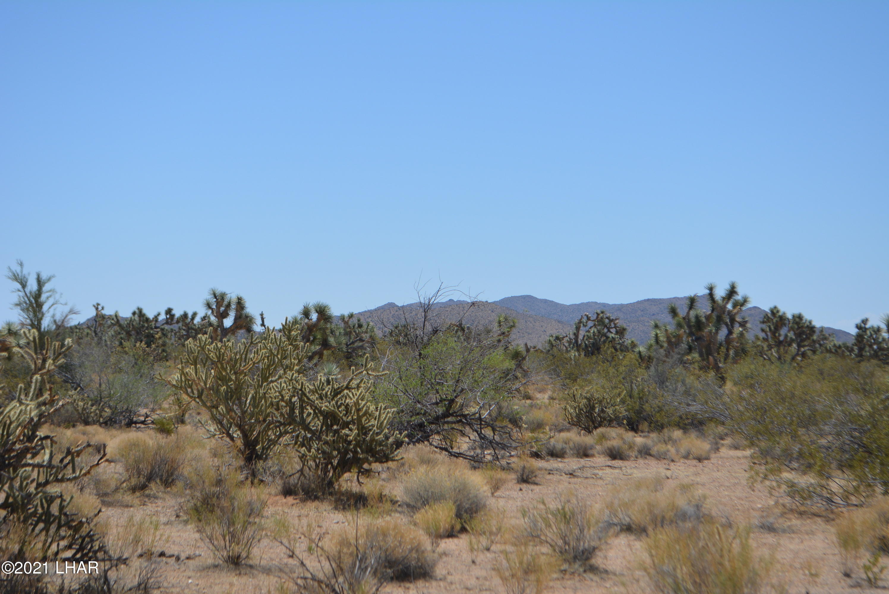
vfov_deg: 16.6
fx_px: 2039
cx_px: 444
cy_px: 297
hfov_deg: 24.6
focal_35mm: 82
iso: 400
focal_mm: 55
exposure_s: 1/2000
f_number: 7.1
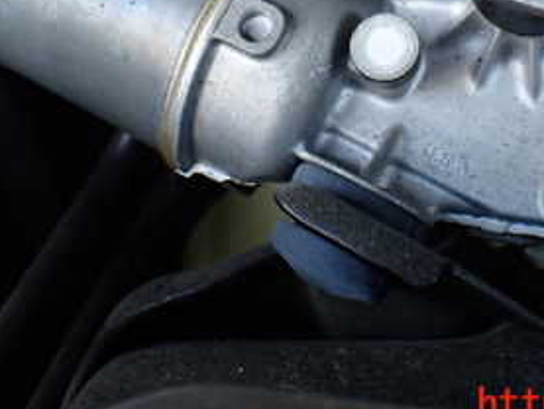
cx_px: 332
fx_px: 1022
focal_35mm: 65
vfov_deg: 21.7
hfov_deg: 29.7
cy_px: -12
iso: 250
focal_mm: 5.4
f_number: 2.3
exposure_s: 1/125
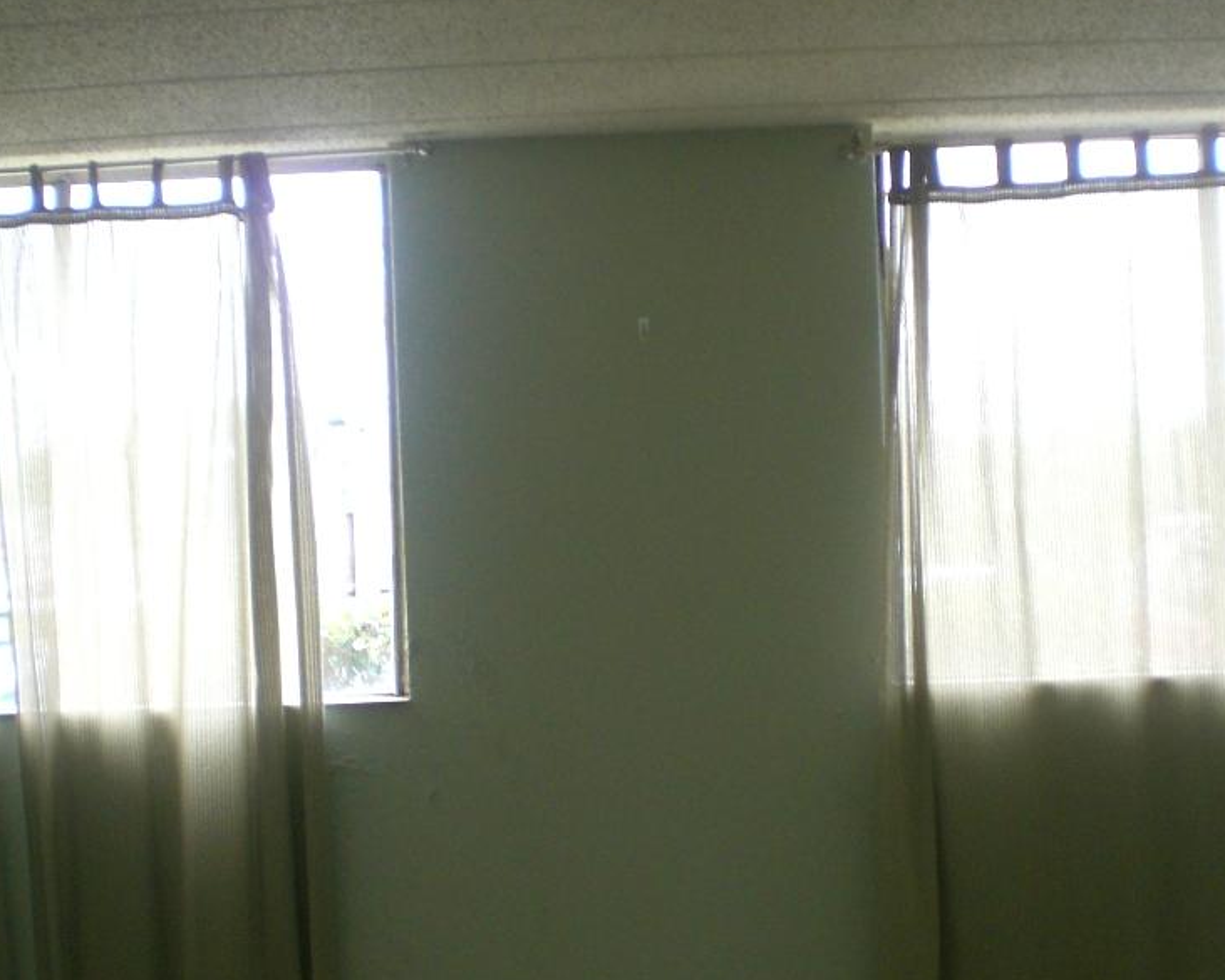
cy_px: 697
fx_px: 1813
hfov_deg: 37.3
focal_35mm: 50
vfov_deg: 29.9
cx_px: 612
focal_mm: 6.3
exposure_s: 1/100
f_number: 3.1
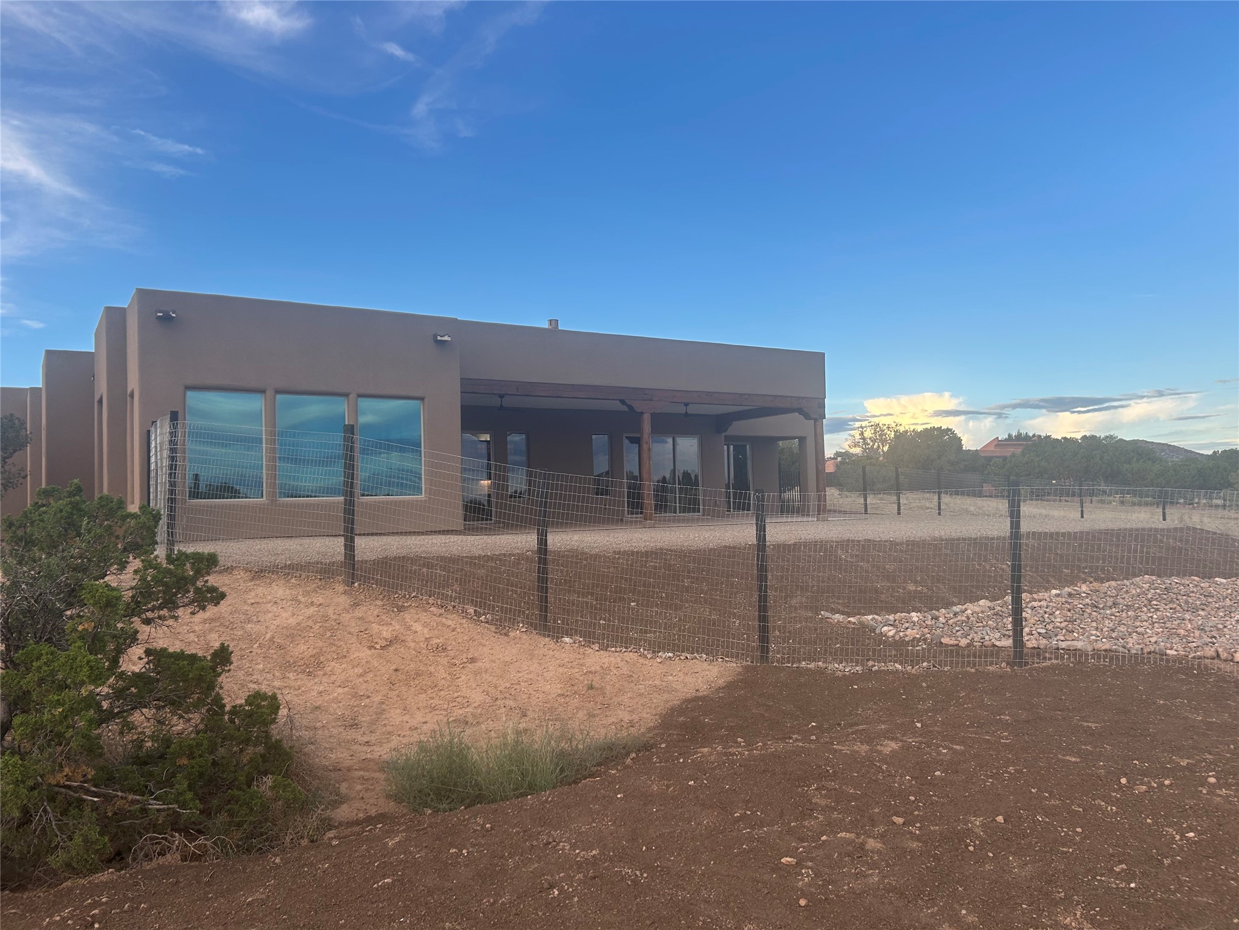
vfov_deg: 53.1
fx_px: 931
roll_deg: +2.7
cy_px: 465
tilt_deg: +2.0
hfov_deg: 67.3
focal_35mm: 26
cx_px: 620
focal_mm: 5.7
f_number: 1.5
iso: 50
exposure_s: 1/674
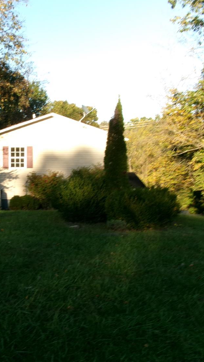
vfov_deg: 49.4
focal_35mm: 41
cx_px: 11
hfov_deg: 27.7
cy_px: 181
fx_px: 394
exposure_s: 1/38
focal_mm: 5.1
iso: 100
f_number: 10.8
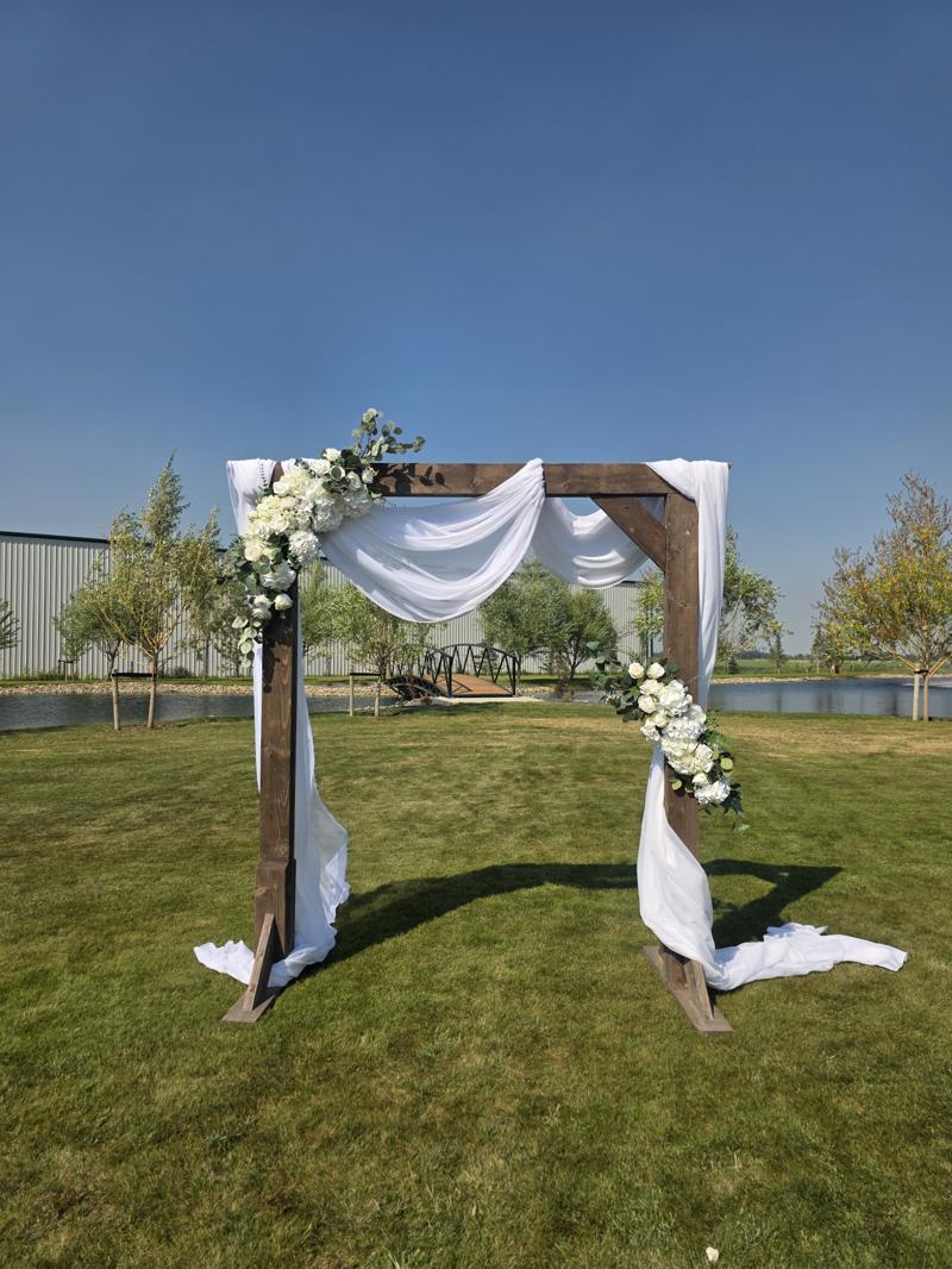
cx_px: 476
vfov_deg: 73.9
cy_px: 634
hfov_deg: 58.9
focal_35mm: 23
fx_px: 843
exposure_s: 1/7944
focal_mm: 6.3
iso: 80
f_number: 1.7
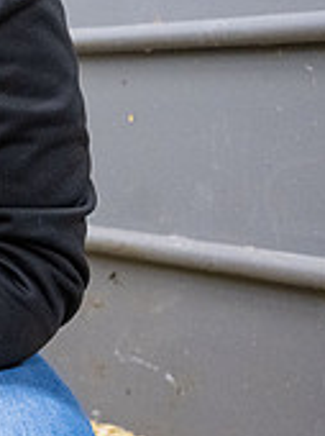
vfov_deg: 23.1
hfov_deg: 15.2
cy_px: 29
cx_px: -283
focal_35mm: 82
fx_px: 1029
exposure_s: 1/250
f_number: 3.5
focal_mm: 24
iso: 2500
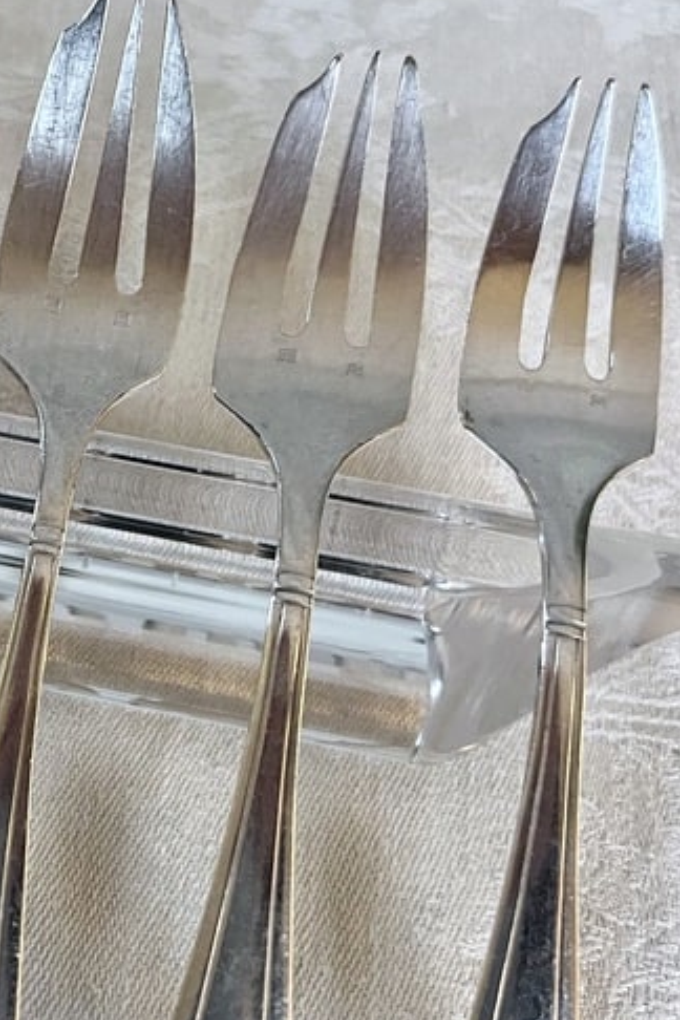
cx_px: -21
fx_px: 1615
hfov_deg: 22.7
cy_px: 544
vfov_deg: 35.0
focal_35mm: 57
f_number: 1.5
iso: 250
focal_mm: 5.7
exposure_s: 1/50
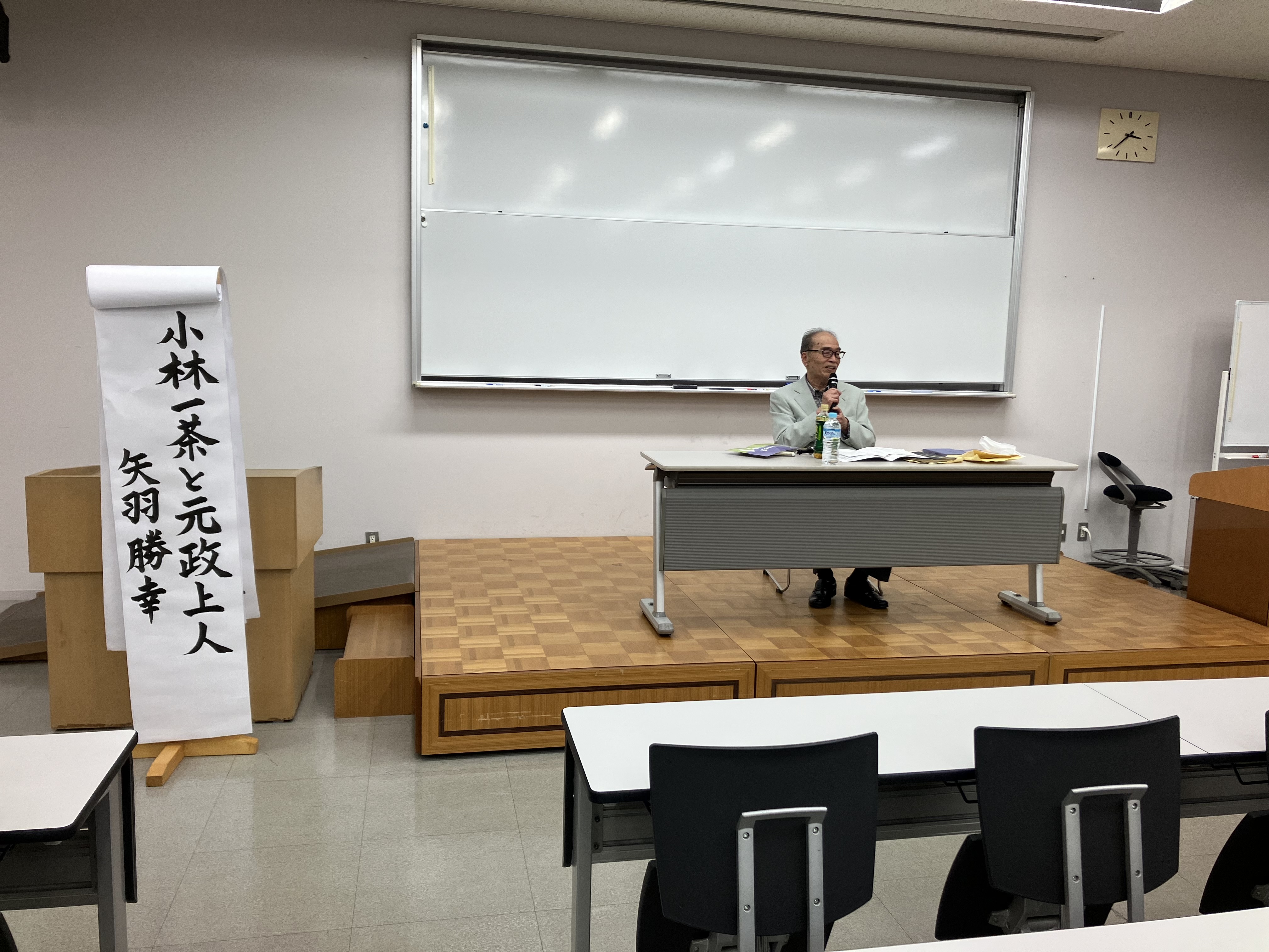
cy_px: 476
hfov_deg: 63.4
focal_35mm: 28
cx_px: 634
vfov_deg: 49.7
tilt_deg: -6.0
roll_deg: -1.5
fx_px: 1026
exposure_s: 1/100
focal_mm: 3.99
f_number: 1.8
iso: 64
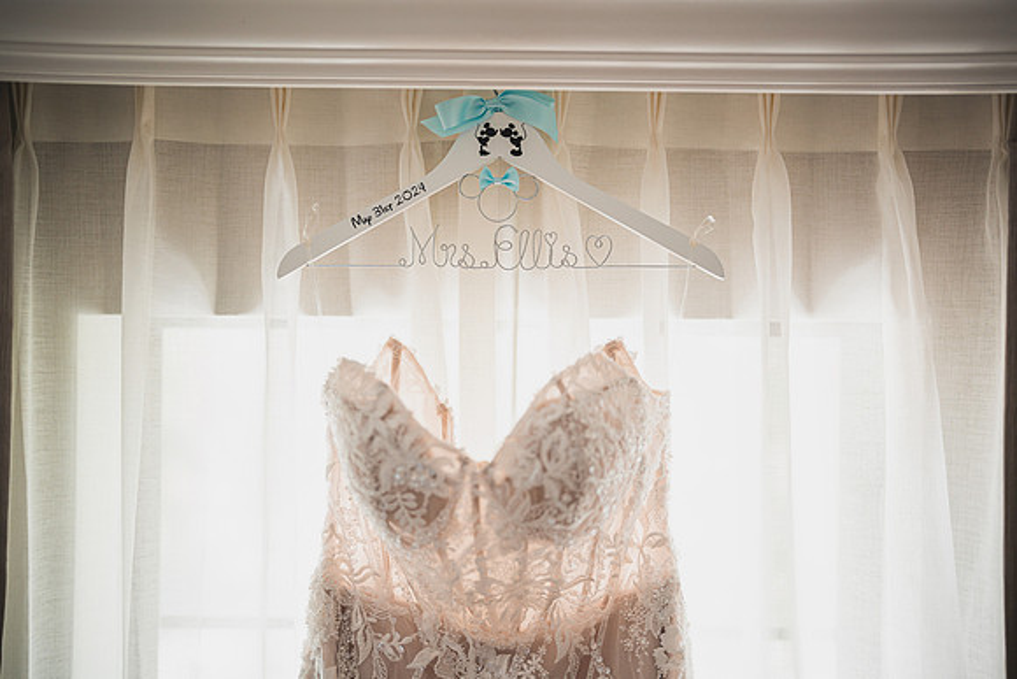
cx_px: 508
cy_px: 340
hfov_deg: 39.6
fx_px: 1413
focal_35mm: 50
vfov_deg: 27.0
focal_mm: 50
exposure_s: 1/250
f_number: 1.2
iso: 400
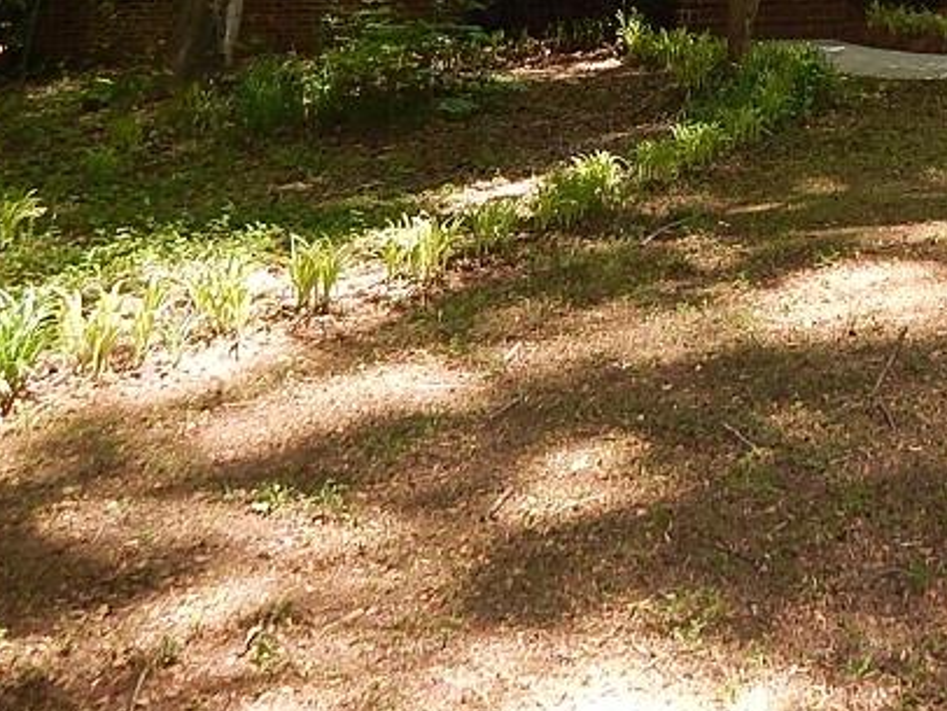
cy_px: -170
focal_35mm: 58
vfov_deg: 22.9
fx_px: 1588
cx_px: 900
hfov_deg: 31.2
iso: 125
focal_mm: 4
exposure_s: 1/160
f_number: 3
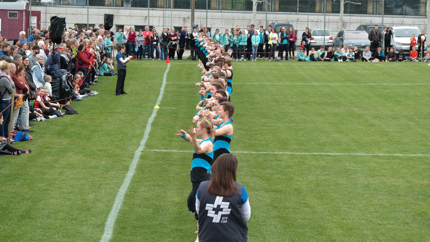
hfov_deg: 24.7
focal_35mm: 86
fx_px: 981
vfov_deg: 14.1
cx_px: 226
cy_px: 103
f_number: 5
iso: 100
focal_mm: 50
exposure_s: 1/250
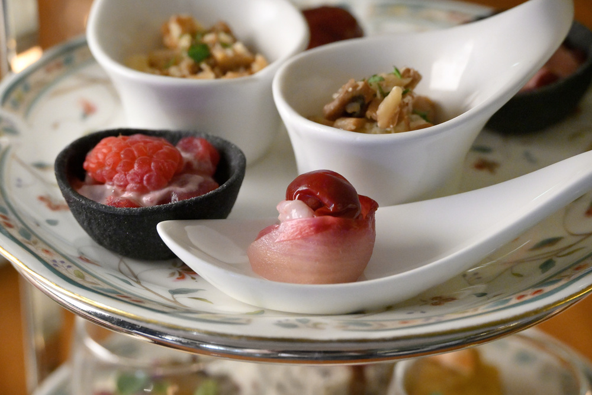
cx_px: 296
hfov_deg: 21.2
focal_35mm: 96
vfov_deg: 14.3
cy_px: 198
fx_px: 1579
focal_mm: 64
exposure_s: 1/60
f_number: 6.3
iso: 3200
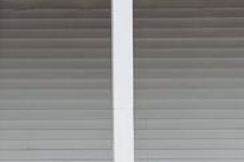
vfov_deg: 6.9
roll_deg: +0.0
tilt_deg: +3.9
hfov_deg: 10.3
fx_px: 1341
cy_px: 134
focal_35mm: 198
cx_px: -1
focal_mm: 6.76
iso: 80
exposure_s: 1/1094
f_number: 1.78
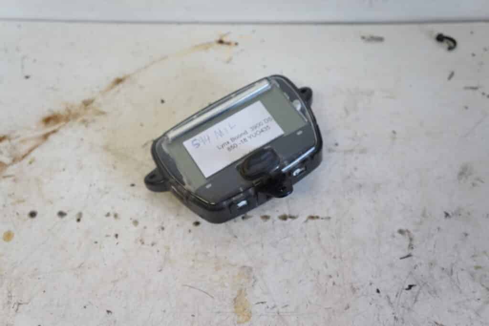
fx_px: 611
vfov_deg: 29.9
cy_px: 163
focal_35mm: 45
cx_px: 244
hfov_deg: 43.6
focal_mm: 30
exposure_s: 1/60
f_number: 4
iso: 800
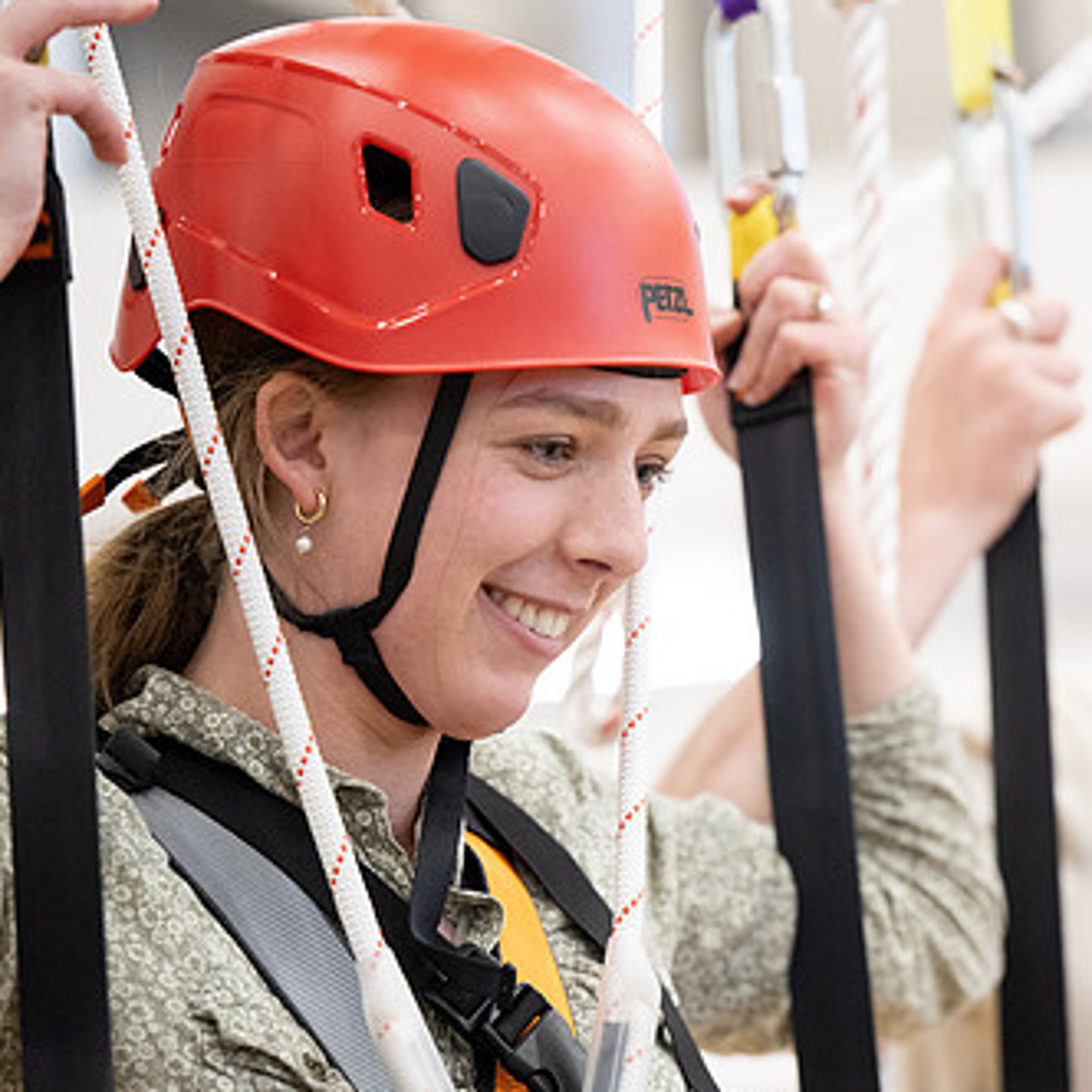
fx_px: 4711
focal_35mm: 132
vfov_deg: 13.2
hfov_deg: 13.2
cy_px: 620
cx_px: 891
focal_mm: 89
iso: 3200
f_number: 2.8
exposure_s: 1/320
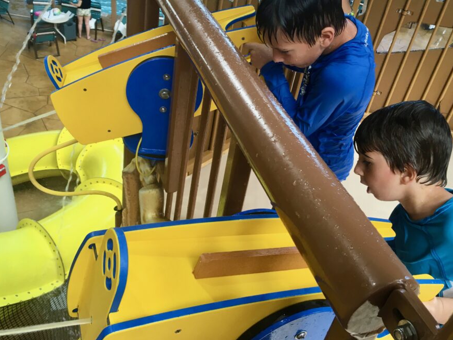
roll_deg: -12.2
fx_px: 445
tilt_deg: -35.9
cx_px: 239
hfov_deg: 53.9
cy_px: 149
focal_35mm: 34
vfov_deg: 41.7
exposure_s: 1/30
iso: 25
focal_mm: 4.15
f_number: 2.2
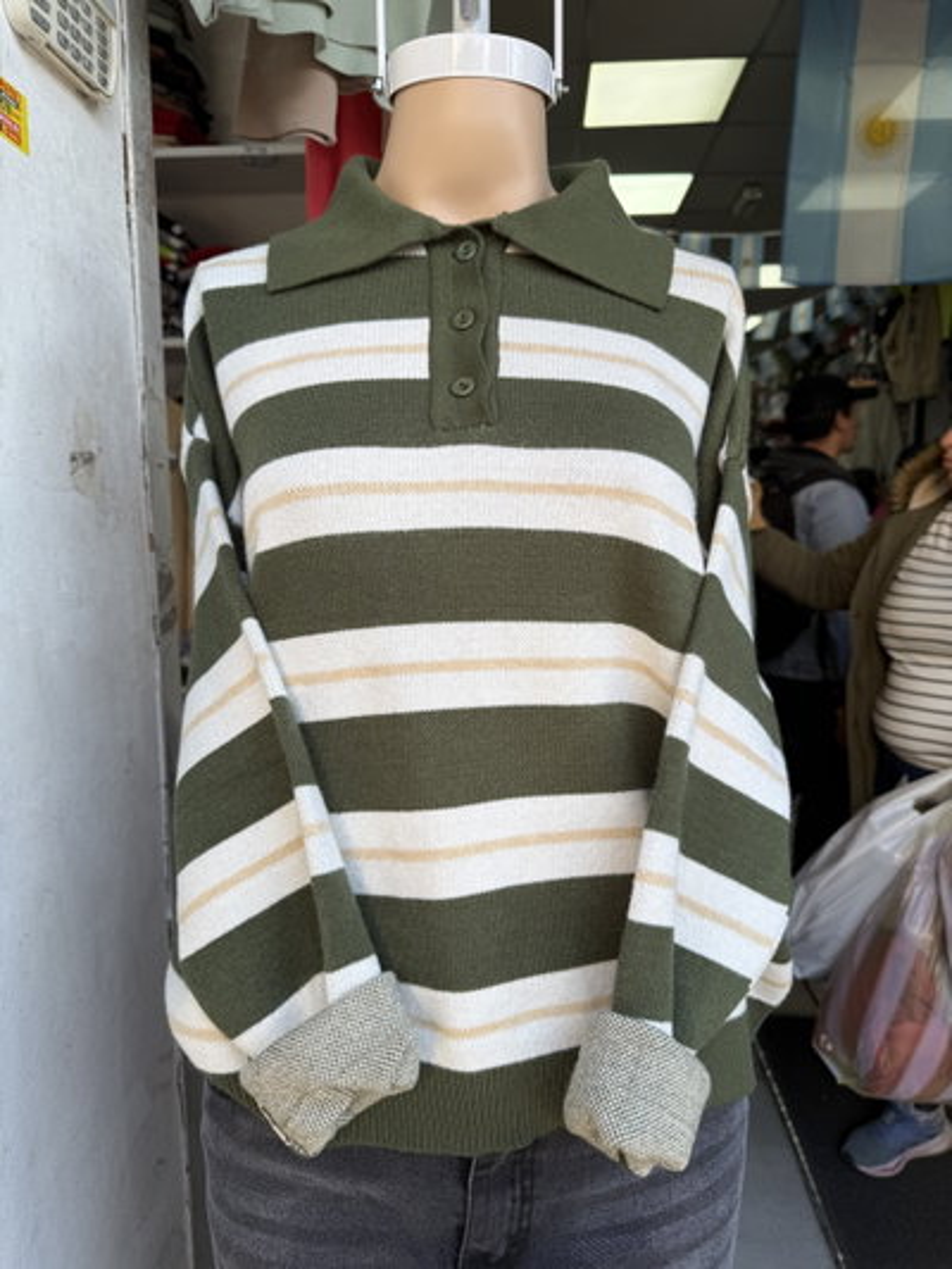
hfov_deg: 56.8
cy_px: 634
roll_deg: -0.5
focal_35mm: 24
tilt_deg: -8.8
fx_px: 880
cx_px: 476
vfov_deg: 71.6
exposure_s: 1/521
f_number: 1.78
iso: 80
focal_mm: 6.76
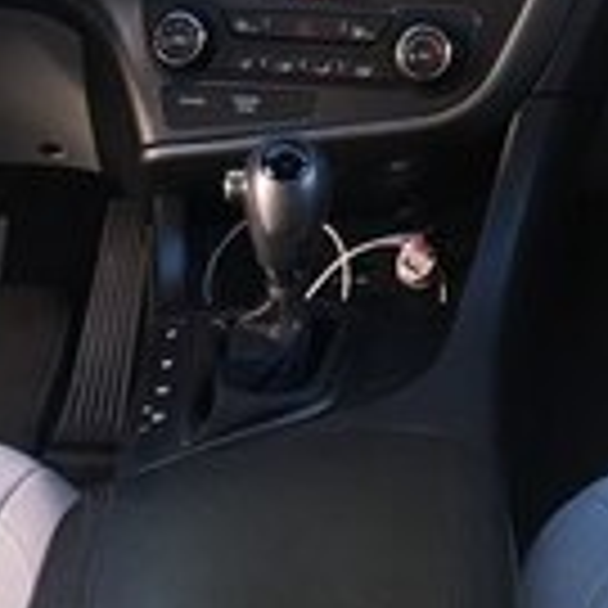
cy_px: -243
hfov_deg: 18.5
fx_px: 1868
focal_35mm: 94
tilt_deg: -8.8
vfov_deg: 17.1
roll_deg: +1.3
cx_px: 257
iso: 25
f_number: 2.2
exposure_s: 1/33
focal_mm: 4.15
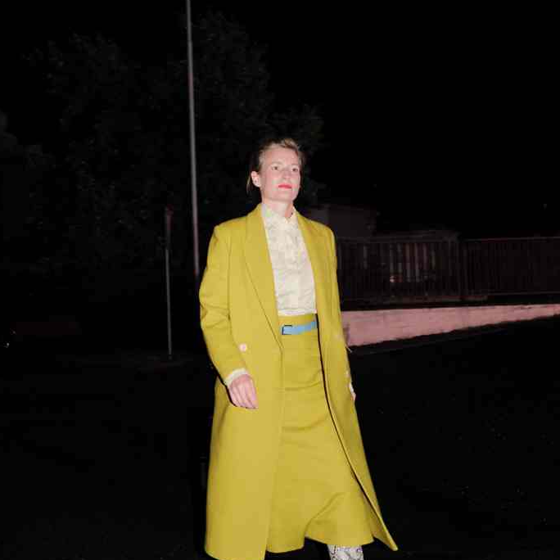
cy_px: 287
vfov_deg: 37.5
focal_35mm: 45
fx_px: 824
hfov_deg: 37.6
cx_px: 279
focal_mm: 23
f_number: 2
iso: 640
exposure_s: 1/100
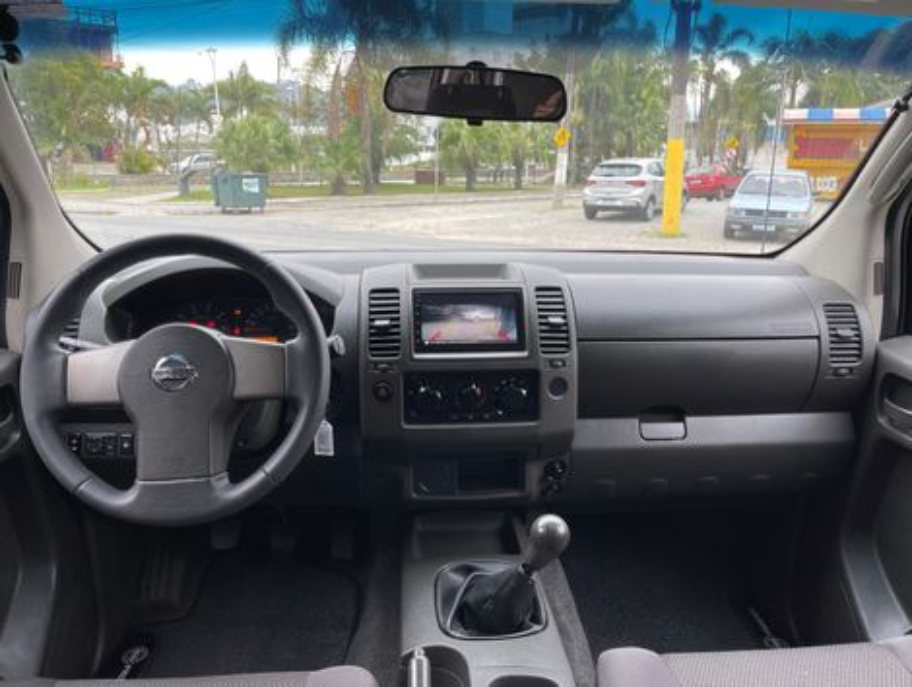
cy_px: 344
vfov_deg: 55.0
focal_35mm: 25
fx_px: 660
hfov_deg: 69.3
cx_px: 456
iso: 50
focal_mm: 5.1
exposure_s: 1/121
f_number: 1.6
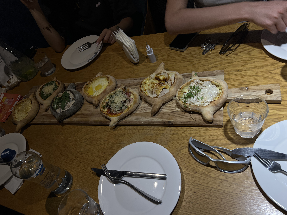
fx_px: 216
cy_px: 108
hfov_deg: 67.3
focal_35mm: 26
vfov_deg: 53.1
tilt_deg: -47.3
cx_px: 144
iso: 64
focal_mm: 5.7
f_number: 1.5
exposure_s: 1/100
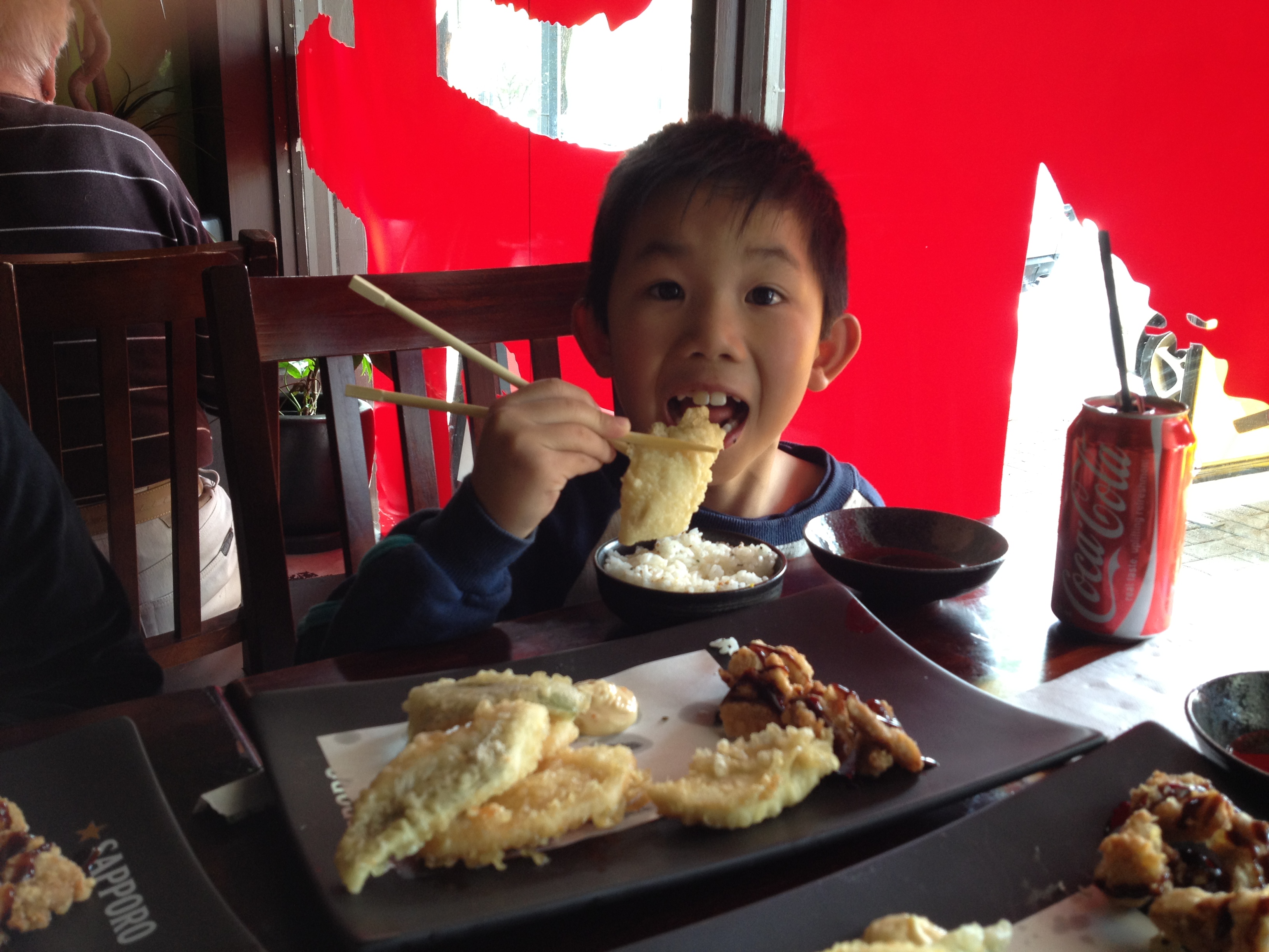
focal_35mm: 35
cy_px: 476
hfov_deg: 52.6
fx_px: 1283
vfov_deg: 40.7
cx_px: 634
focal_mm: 4.28
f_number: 2.4
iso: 64
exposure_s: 1/24
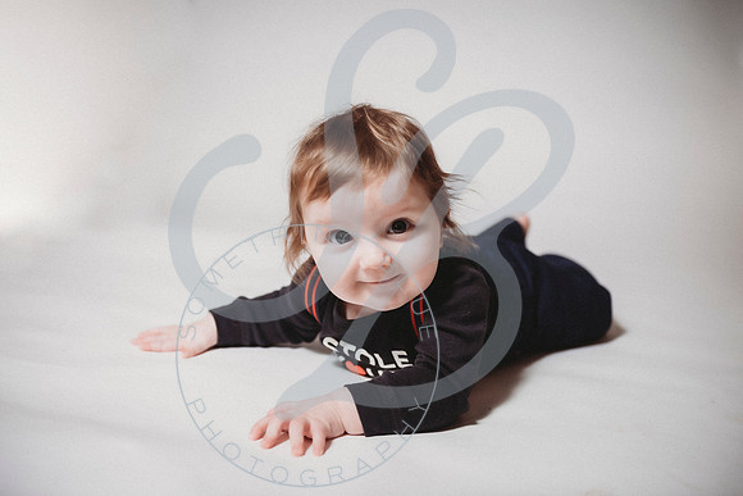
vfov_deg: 31.9
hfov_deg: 46.4
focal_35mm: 42
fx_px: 867
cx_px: 372
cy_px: 248
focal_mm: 42
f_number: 2.8
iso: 100
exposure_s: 1/160
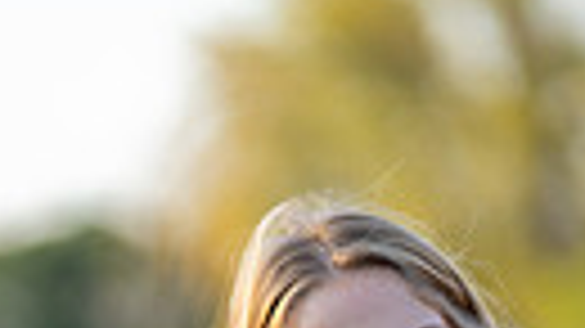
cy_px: 984
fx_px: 4791
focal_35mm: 309
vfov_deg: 3.8
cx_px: 180
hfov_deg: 7.0
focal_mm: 85
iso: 125
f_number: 1.2
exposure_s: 1/800
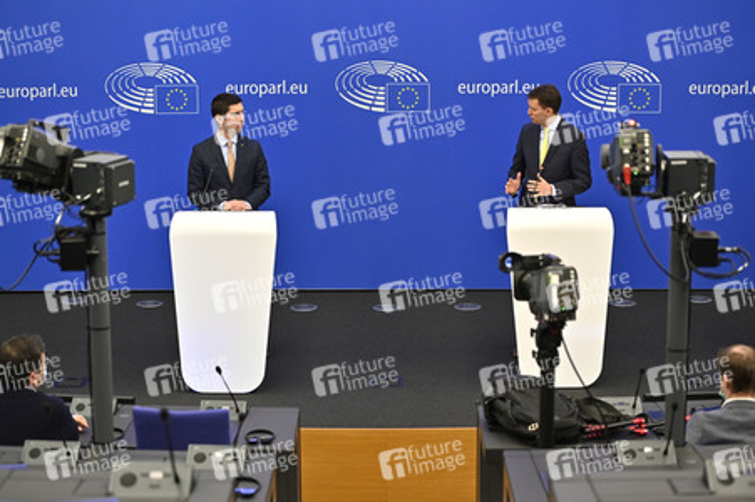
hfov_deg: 26.0
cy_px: 251
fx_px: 1635
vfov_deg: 17.5
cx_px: 378
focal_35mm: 78
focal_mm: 78
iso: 1600
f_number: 2.8
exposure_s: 1/400
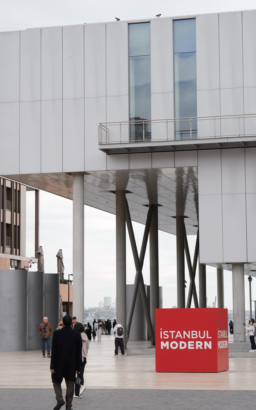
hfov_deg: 13.6
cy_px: 186
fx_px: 1072
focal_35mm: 96
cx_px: 123
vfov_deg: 21.6
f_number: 8
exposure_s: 1/128
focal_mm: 56
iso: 160
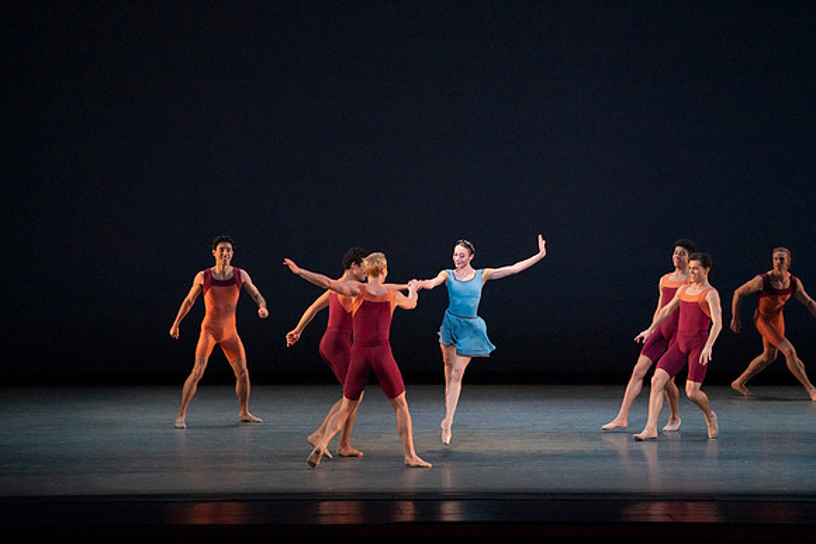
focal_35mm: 192
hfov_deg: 10.7
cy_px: 272
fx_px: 4353
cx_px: 408
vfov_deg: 7.2
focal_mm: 192
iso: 6400
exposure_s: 1/400
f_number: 5.6
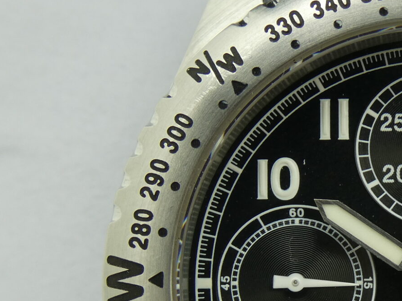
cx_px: 397
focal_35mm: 144
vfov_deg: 10.3
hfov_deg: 13.5
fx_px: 1673
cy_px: 269
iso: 80
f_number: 4.1
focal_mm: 9
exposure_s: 1/80
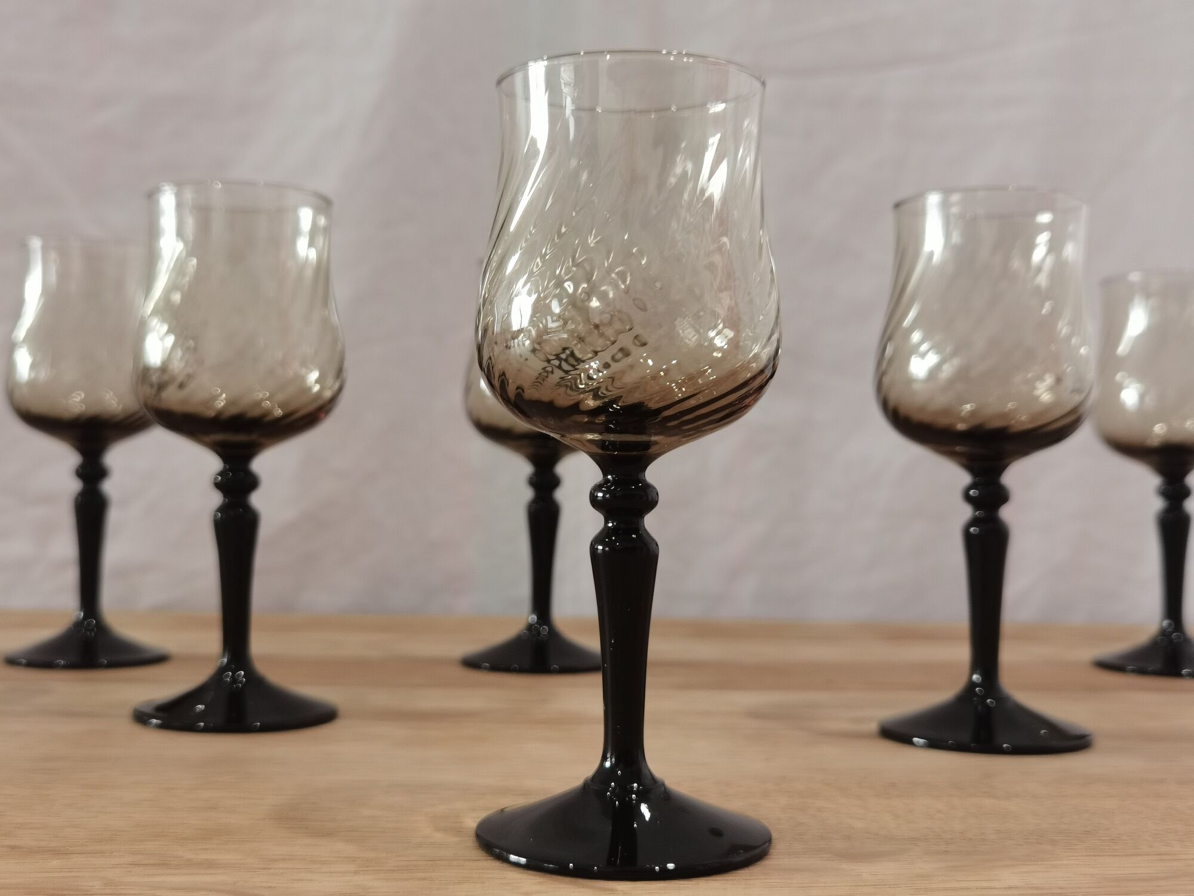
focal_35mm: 40
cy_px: 448
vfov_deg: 36.0
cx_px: 597
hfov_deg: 46.8
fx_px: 1380
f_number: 1.9
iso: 100
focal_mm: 6.71
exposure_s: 1/100
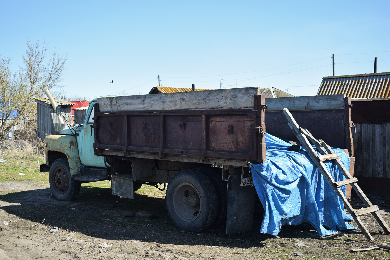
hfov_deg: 47.9
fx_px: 439
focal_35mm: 40
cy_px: 130
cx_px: 195
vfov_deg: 33.0
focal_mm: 27
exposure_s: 1/320
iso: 100
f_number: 5
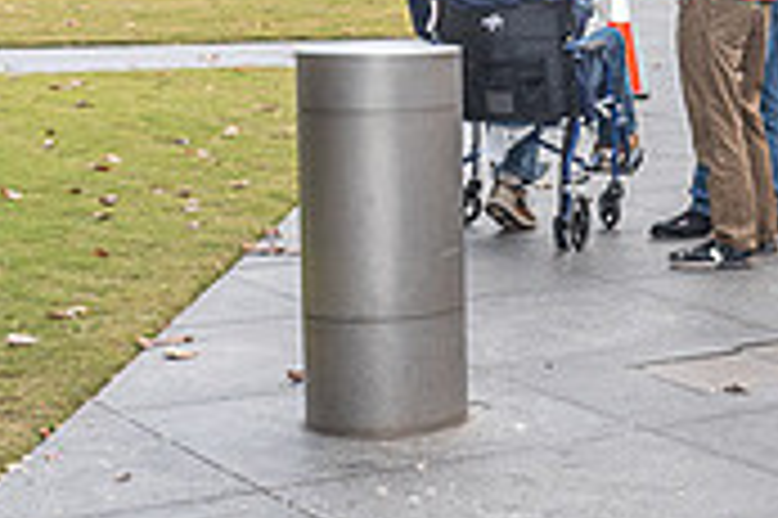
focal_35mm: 104
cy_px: 119
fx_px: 2245
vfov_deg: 13.1
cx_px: 1259
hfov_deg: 17.2
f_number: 8
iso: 500
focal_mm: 31
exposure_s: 1/250
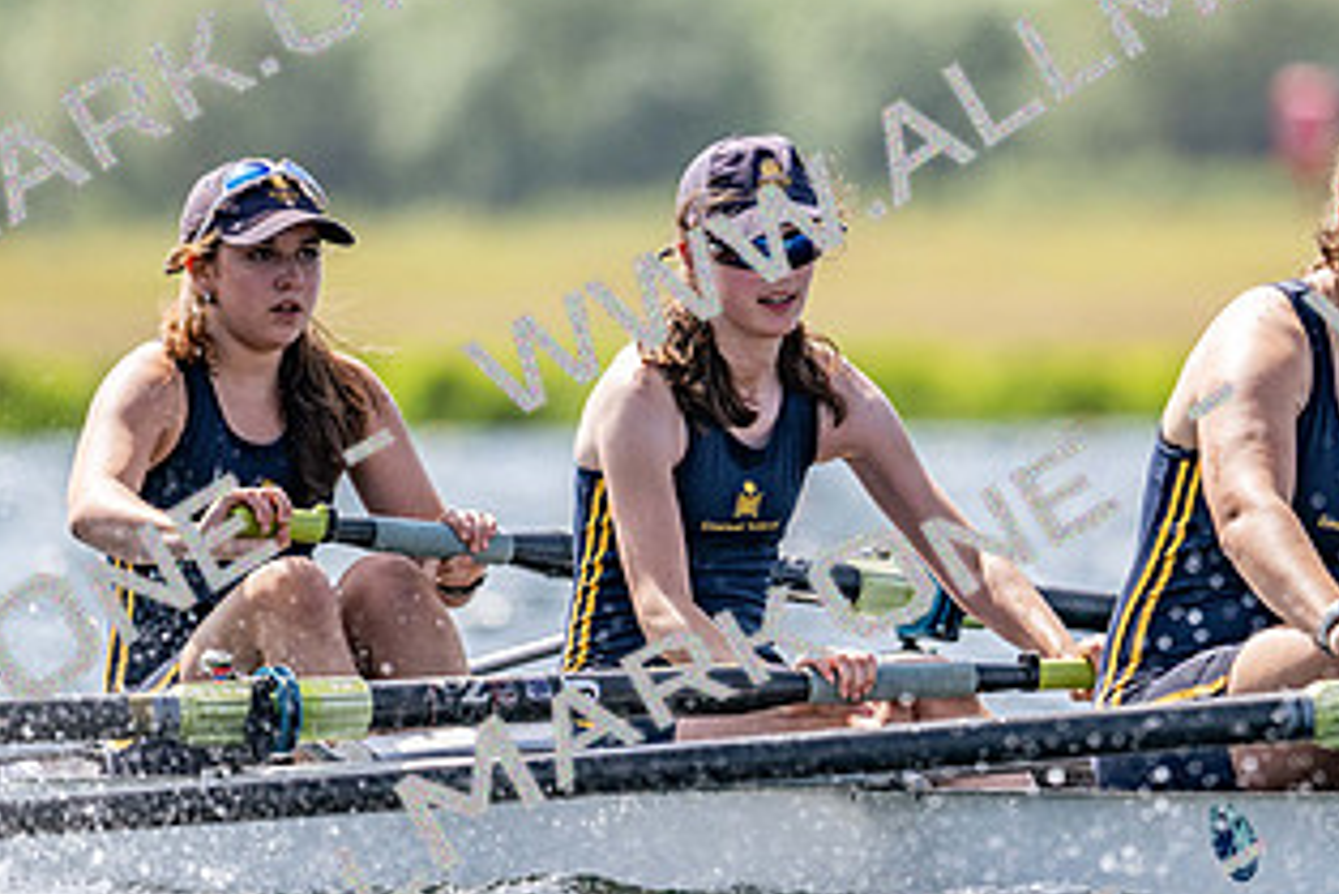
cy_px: 426
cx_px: 992
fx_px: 27610
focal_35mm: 742
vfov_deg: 1.9
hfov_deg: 2.8
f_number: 4.5
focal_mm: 400
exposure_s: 1/2500
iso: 280
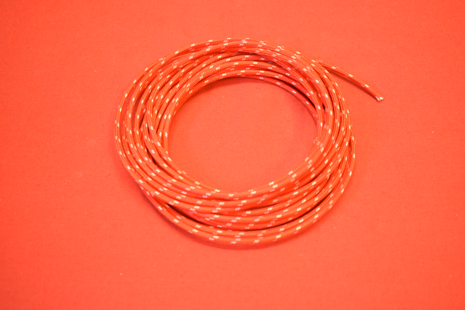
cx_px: 232
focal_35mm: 48
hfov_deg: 41.1
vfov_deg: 28.1
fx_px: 620
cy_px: 155
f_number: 5
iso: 1250
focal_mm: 32
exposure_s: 1/60
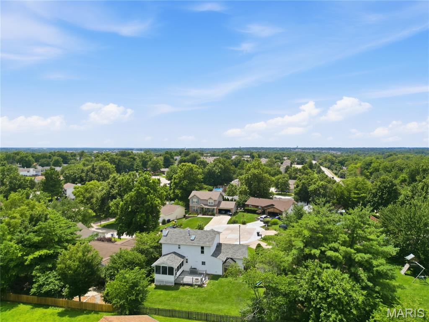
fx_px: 297
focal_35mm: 24
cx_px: 214
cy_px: 161
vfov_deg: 56.8
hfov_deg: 71.6
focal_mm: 6.7
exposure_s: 1/4000
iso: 100
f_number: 1.7
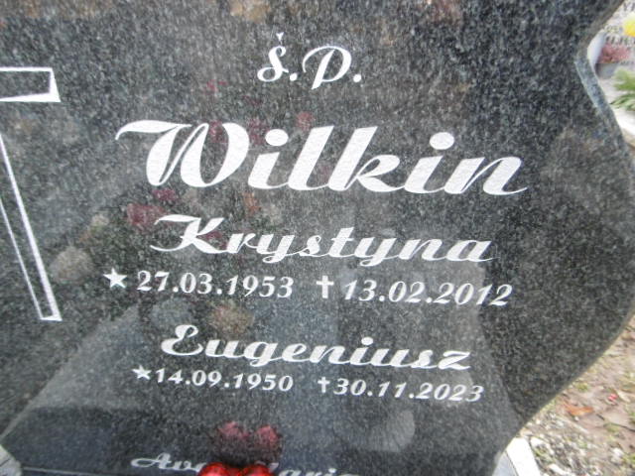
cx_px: 318
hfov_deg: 71.6
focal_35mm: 24
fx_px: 440
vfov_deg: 56.8
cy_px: 238
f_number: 3.1
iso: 160
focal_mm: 4.3
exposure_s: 1/60
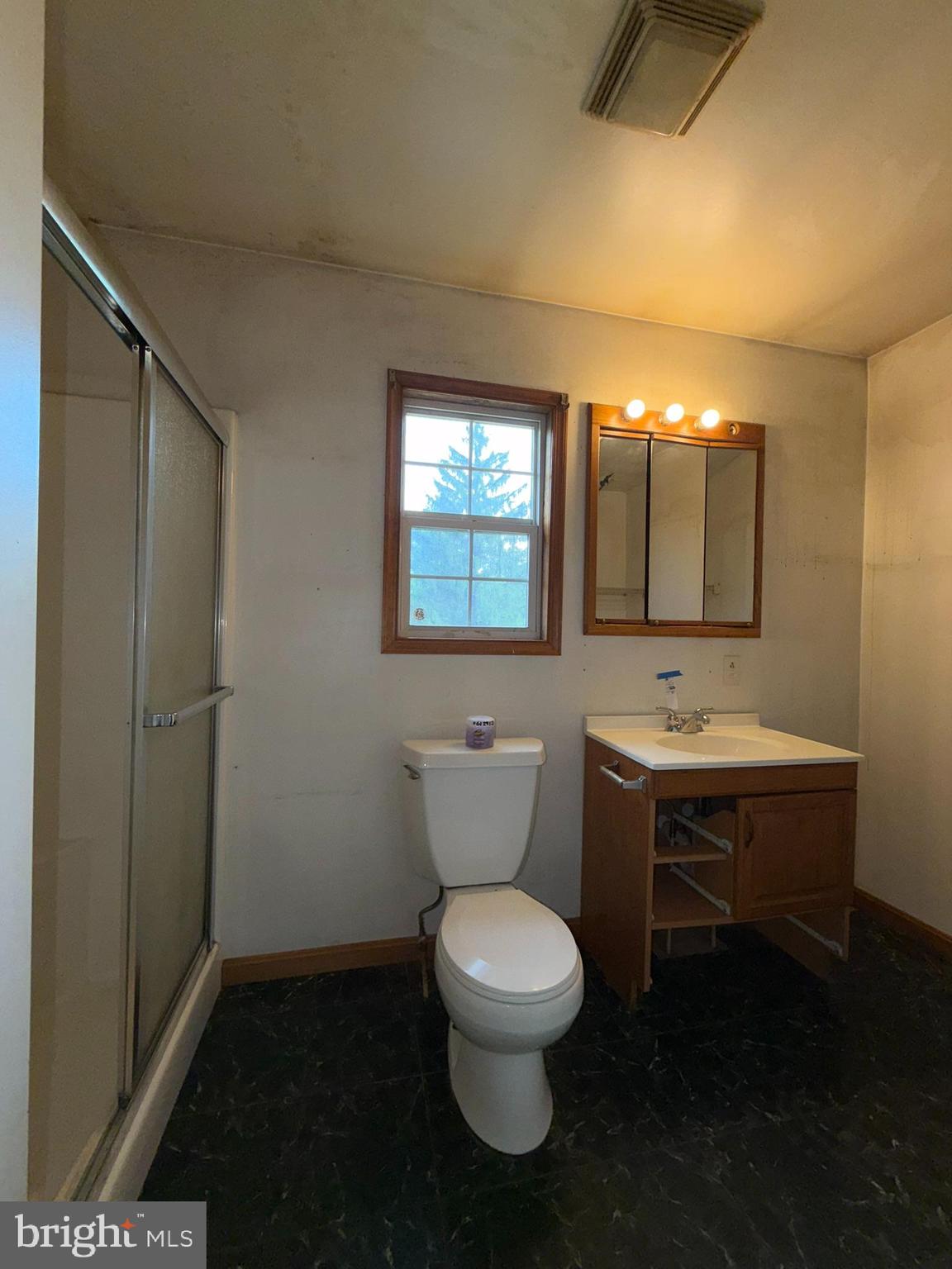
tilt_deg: +0.0
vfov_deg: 102.1
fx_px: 513
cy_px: 634
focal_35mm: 14
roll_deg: -1.6
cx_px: 476
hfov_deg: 85.7
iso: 40
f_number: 2.2
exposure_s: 1/120
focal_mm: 2.22
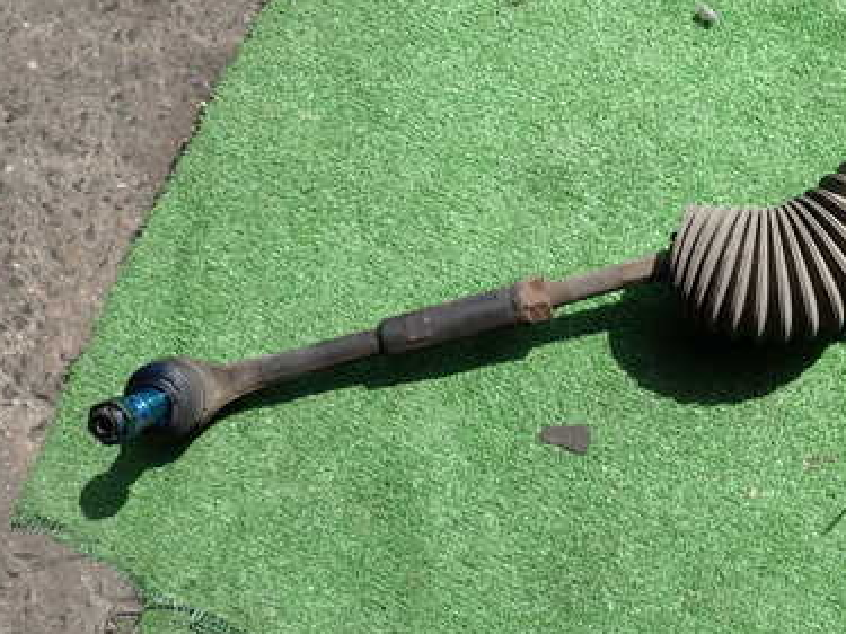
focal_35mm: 40
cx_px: 614
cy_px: 320
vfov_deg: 35.9
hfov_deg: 45.5
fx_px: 977
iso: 100
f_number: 2.8
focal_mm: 4.5
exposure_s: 1/1000
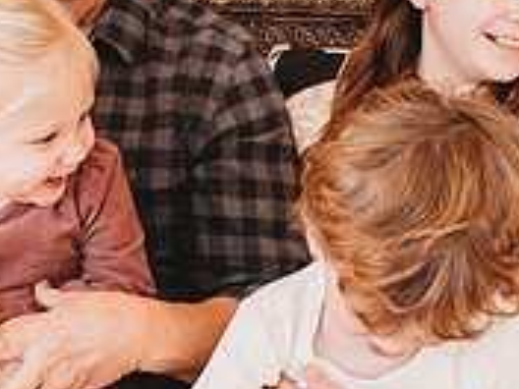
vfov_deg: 19.4
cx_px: 29
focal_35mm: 76
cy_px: 149
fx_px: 1139
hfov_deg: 24.7
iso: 400
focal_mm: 24
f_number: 4.5
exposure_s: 1/200
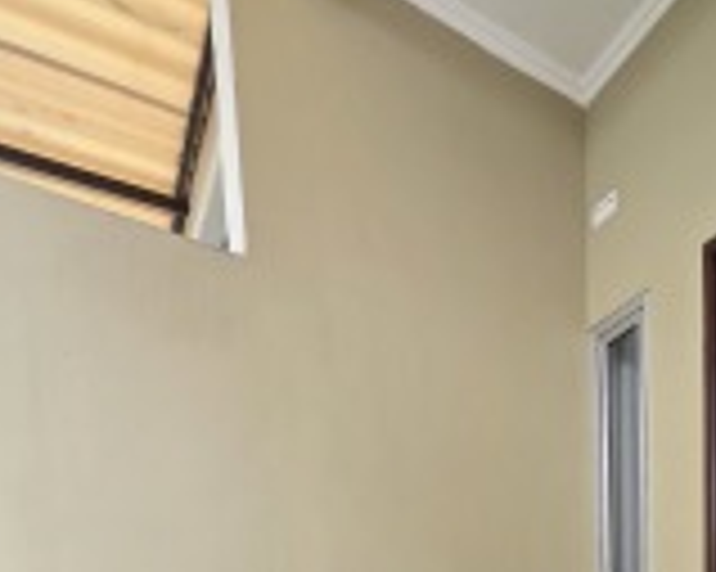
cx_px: 633
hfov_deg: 50.0
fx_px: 678
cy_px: 786
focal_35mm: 32
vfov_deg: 31.7
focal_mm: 2.2
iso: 320
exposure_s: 1/200
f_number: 1.9
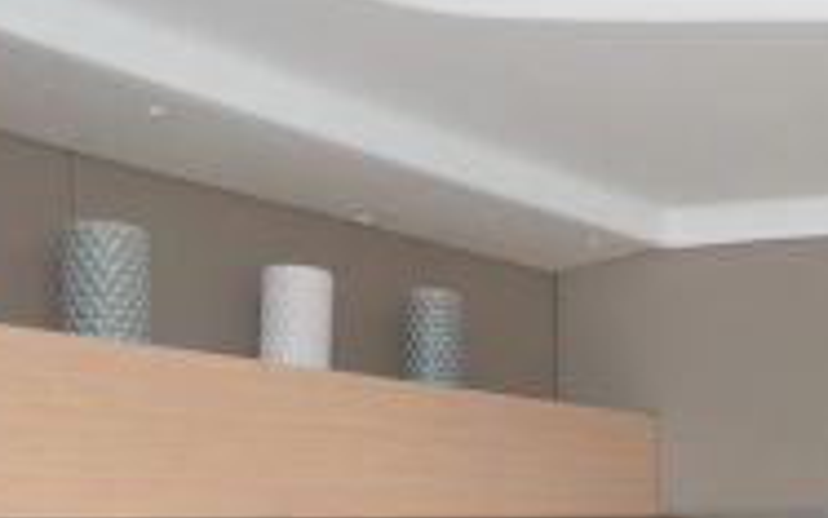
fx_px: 1083
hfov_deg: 36.5
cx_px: 872
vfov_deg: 21.9
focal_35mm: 48
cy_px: 795
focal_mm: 16
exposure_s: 1/125
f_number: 5.6
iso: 2000
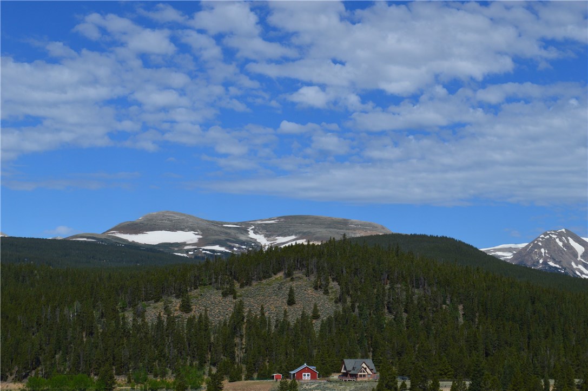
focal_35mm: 78
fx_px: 1272
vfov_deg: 17.4
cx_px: 294
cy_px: 196
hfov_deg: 26.0
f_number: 11
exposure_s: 1/500
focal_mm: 52
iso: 250
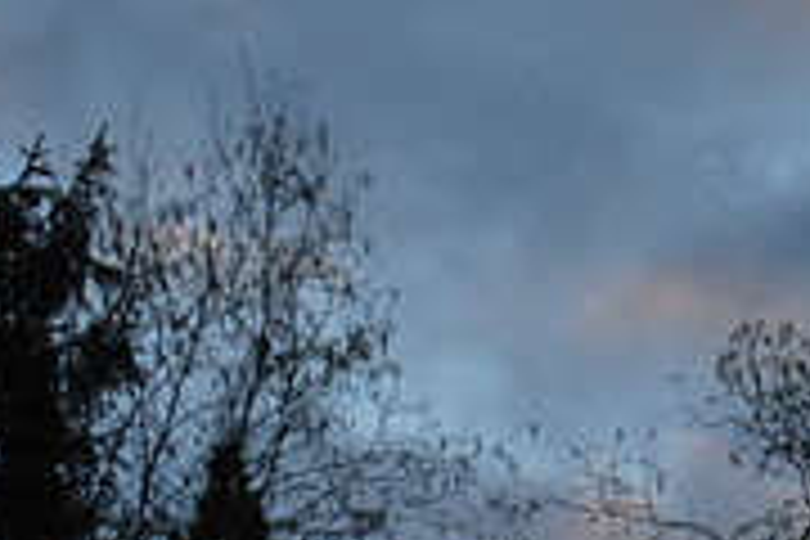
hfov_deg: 8.9
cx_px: 990
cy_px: 173
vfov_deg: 6.0
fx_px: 5161
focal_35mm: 229
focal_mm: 55
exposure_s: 1/60
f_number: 7.1
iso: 100
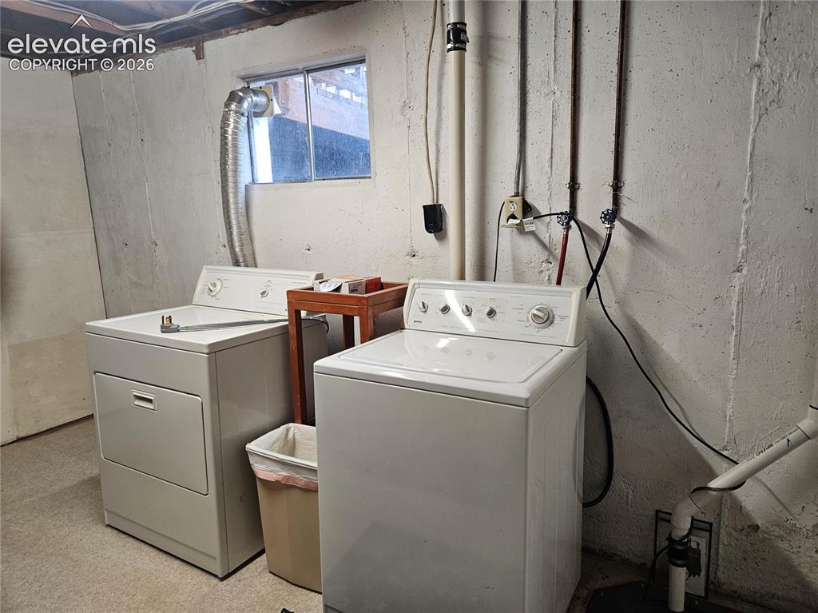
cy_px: 306
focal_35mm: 23
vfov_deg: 58.8
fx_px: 543
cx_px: 409
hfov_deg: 74.0
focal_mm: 5.4
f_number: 1.8
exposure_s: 1/120
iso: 200
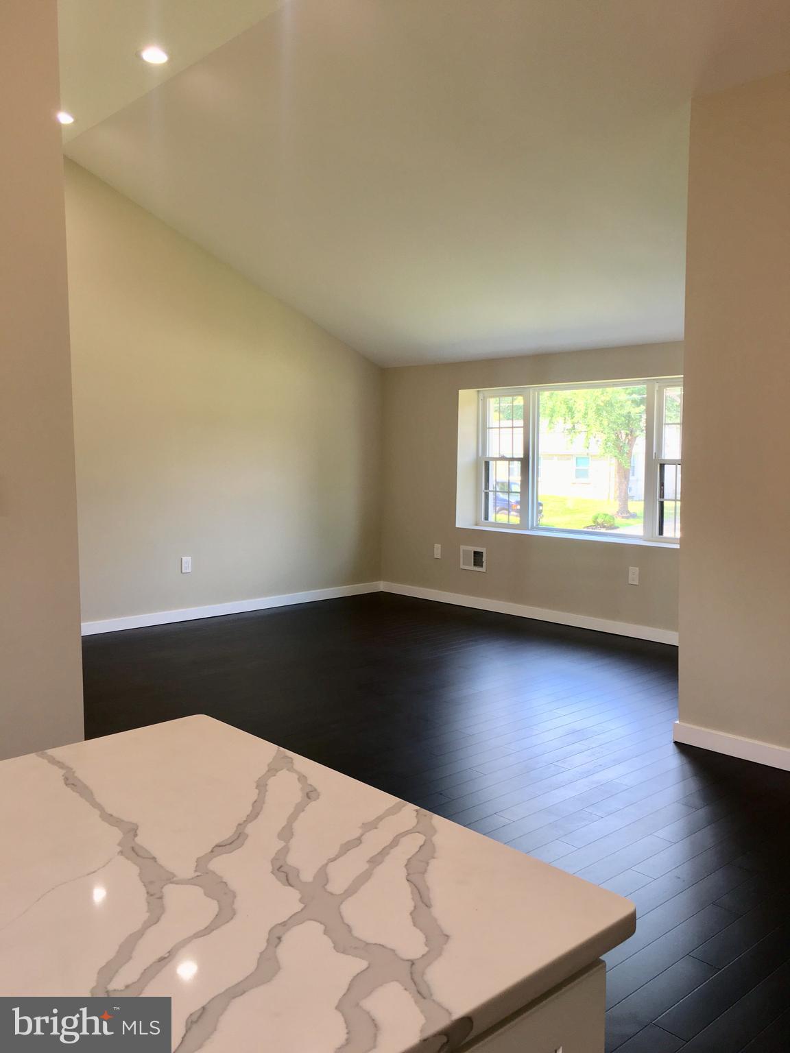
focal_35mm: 29
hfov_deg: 48.2
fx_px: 882
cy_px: 526
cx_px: 395
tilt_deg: -5.1
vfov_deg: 61.7
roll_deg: -0.7
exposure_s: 1/40
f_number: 2.2
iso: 25
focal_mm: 4.15
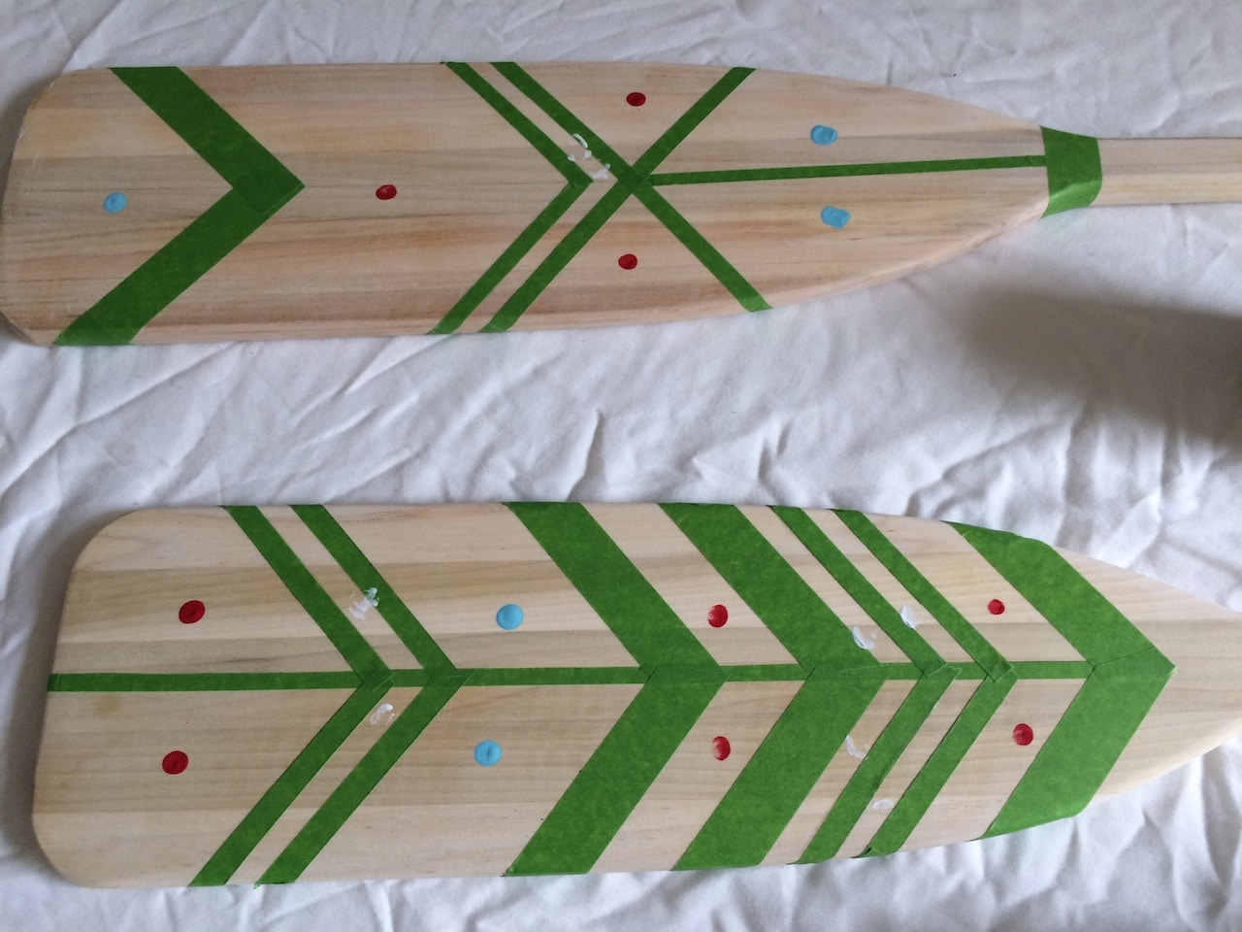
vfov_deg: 48.2
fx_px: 1041
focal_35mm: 29
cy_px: 466
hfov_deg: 61.7
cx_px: 621
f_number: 2.2
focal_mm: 4.15
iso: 80
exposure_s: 1/30
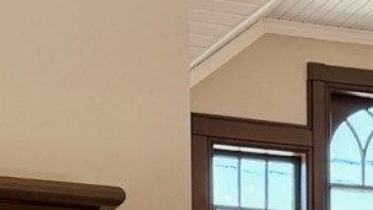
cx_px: 436
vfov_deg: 6.4
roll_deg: +0.0
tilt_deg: -0.1
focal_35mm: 176
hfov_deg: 12.0
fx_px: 1741
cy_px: 582
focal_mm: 6.76
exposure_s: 1/202
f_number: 1.78
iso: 125
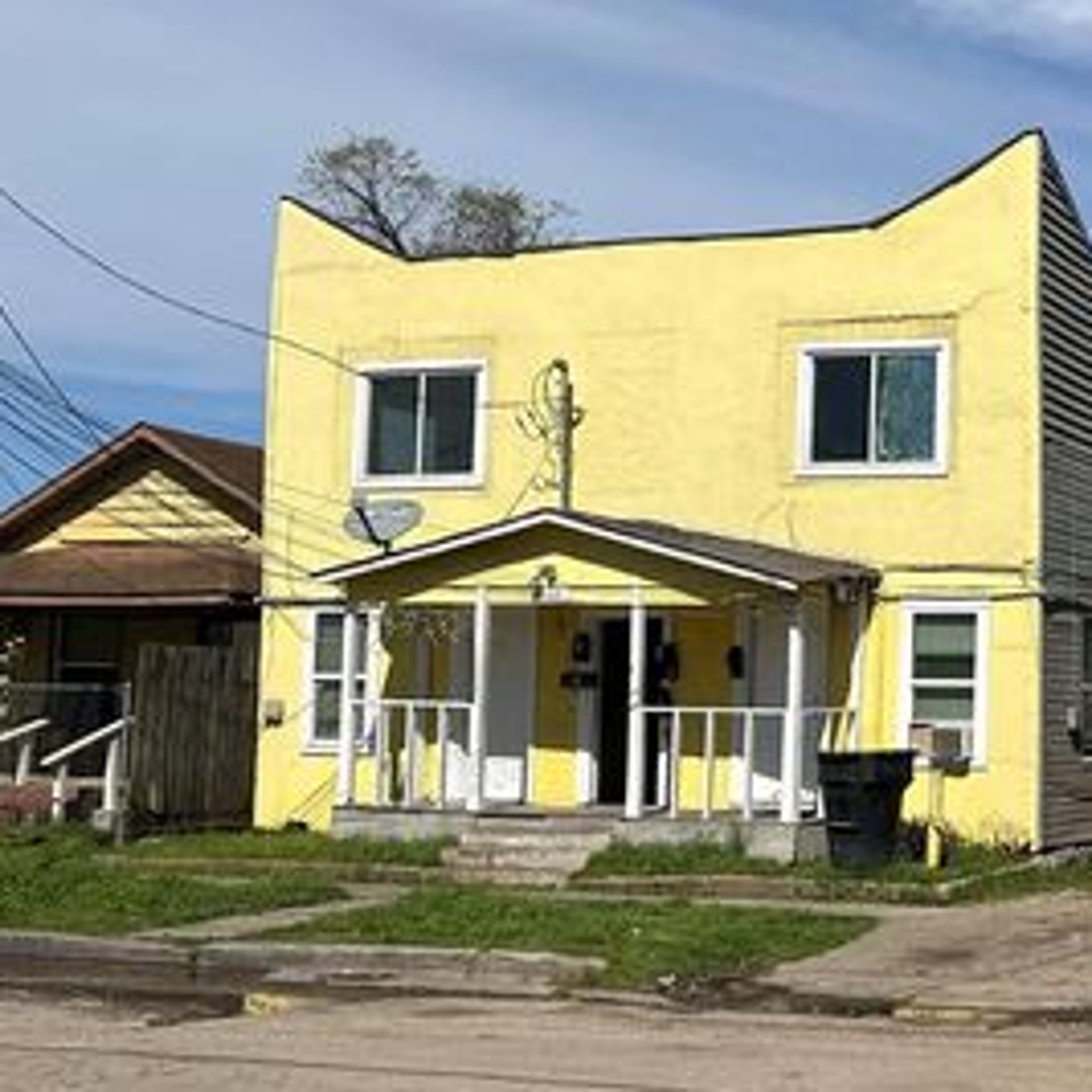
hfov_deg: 27.9
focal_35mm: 55
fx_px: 1963
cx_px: 1243
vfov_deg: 31.1
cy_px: 581
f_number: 1.5
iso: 50
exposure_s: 1/8696
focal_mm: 5.7
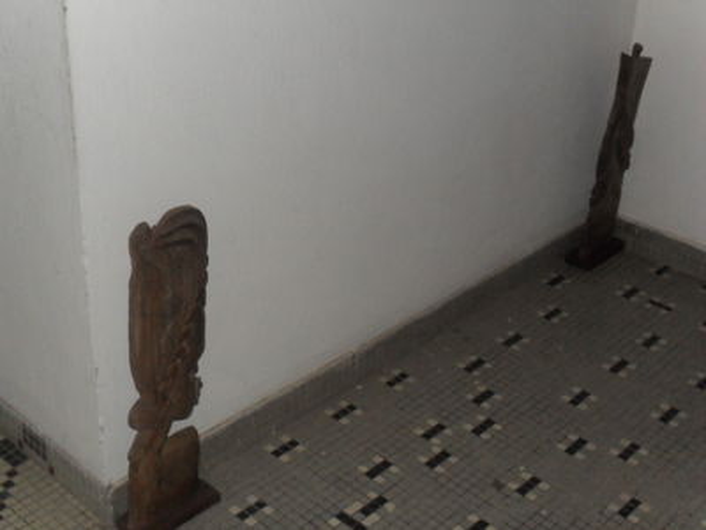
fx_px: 1061
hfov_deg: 36.8
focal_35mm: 52
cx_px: 353
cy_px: 265
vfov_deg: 28.0
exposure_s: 1/60
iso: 400
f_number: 5
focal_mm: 9.3
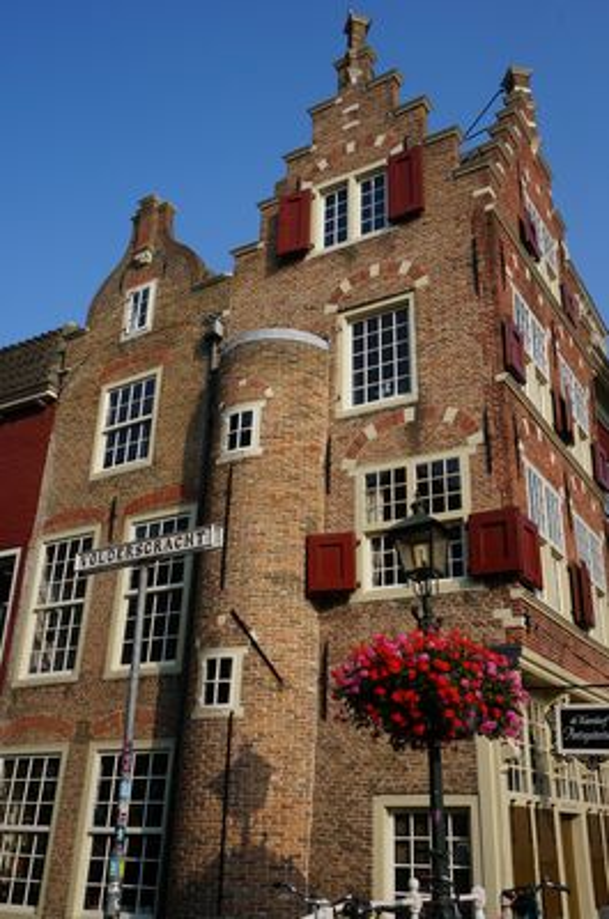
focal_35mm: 32
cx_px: 304
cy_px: 460
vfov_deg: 59.6
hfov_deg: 41.5
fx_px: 803
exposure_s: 1/125
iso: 100
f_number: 13
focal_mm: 21
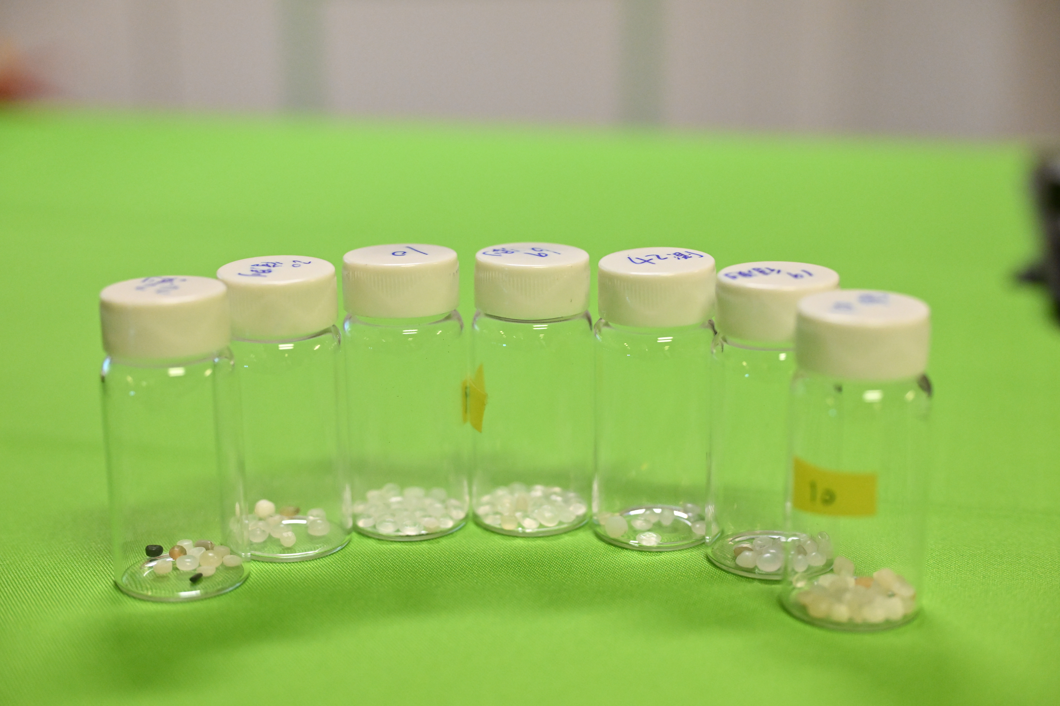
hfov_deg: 35.1
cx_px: 530
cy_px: 353
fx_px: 1678
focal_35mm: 57
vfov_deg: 23.8
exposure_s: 1/160
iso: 4000
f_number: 4
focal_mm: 57
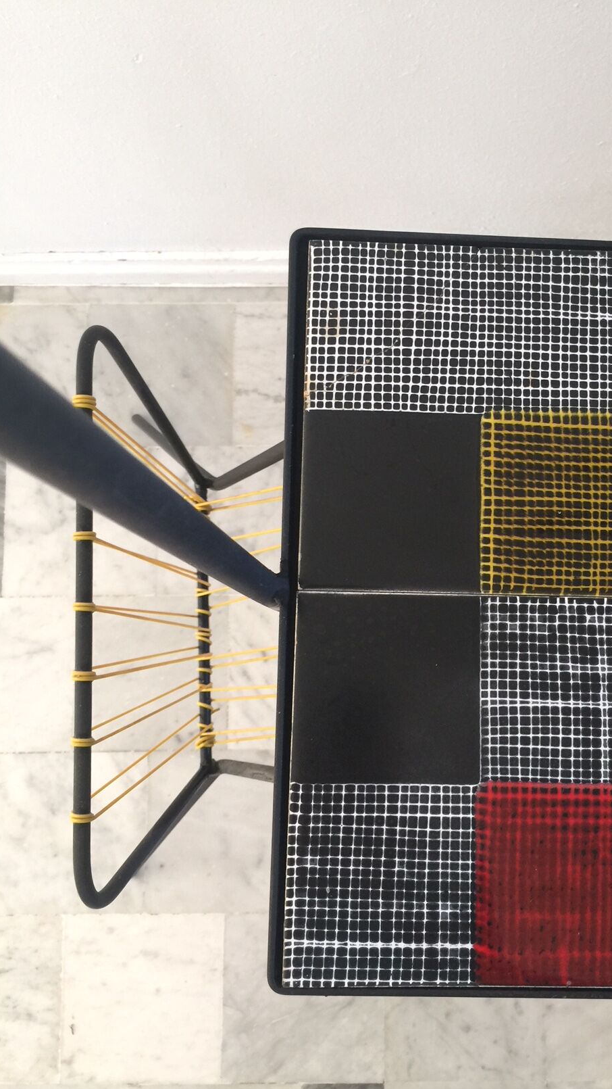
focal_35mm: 32
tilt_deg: -81.4
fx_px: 923
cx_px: 411
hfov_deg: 36.3
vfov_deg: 61.0
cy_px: 550
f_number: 2.2
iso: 50
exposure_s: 1/17
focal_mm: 4.15
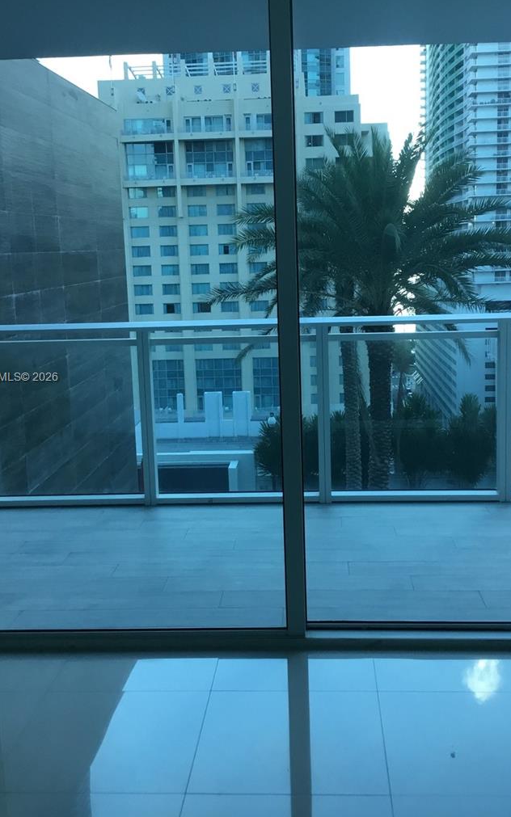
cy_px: 378
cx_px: 272
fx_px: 869
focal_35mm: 39
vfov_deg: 50.3
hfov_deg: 32.8
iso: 25
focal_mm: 3.3
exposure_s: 1/40
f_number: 2.4
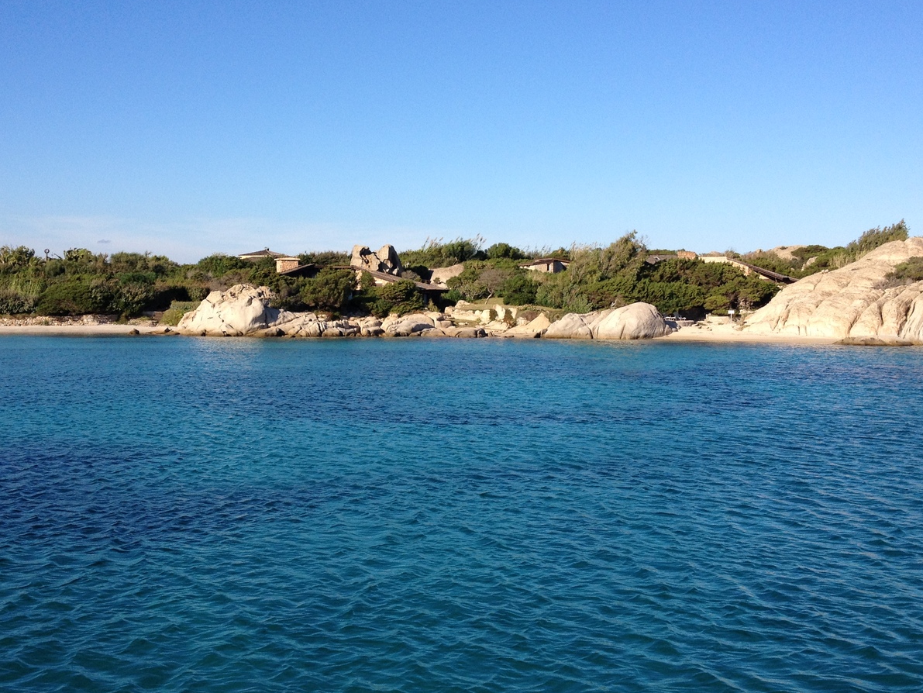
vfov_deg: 30.8
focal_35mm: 47
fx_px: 1254
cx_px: 422
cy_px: 293
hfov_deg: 40.4
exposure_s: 1/1672
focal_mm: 4.28
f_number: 2.4
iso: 64
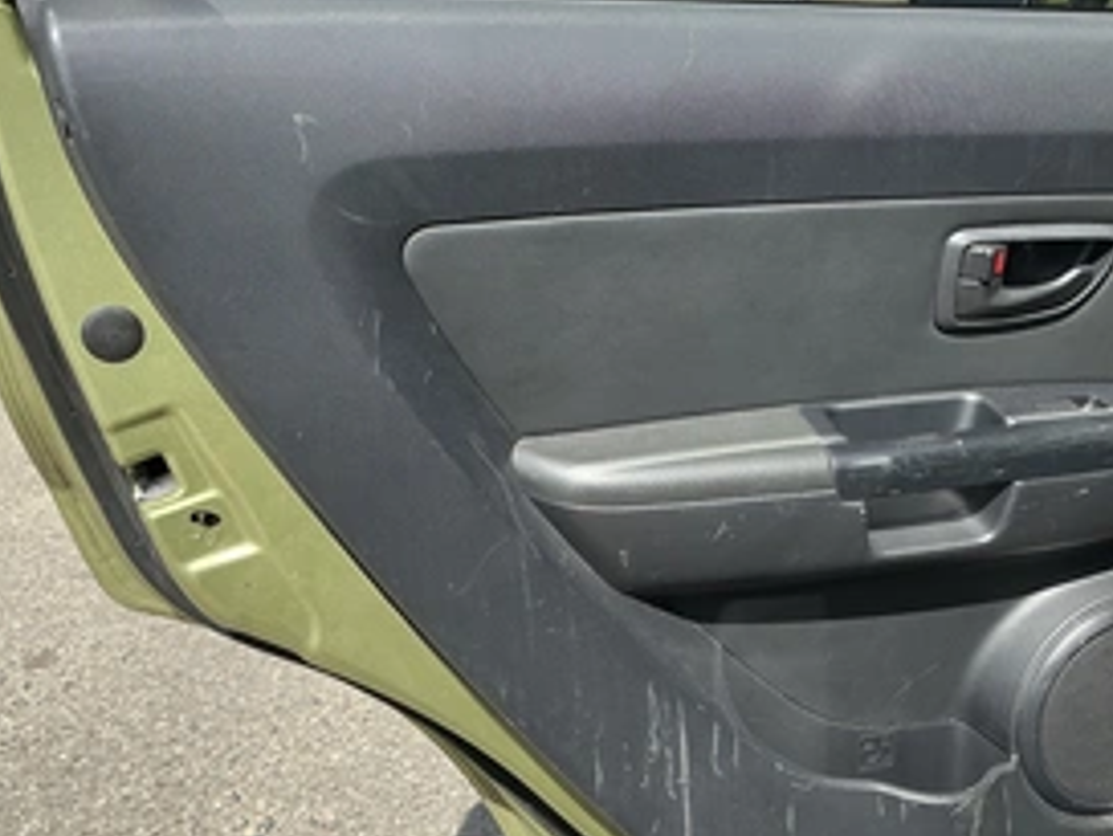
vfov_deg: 35.1
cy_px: 477
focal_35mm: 41
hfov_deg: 45.5
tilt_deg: -20.0
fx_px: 1319
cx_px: 669
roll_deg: +2.4
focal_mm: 3
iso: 25
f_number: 1.8
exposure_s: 1/739
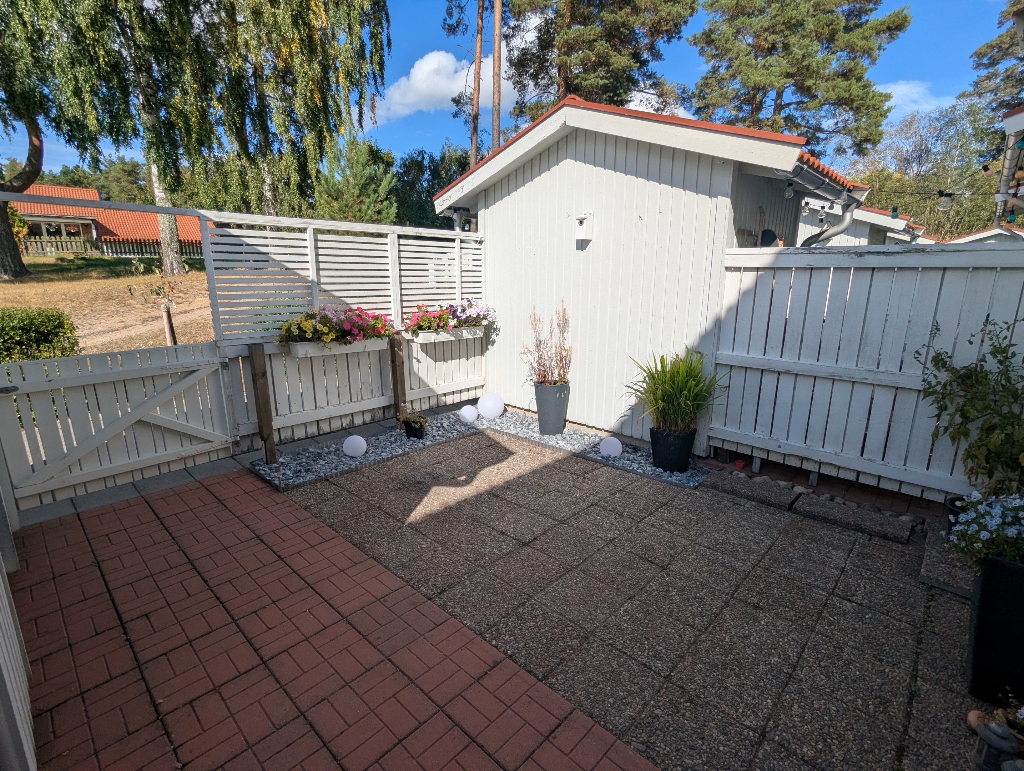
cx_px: 512
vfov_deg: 78.2
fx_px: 474
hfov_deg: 94.4
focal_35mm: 16
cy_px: 386
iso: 52
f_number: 2.2
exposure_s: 1/2000
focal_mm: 2.35
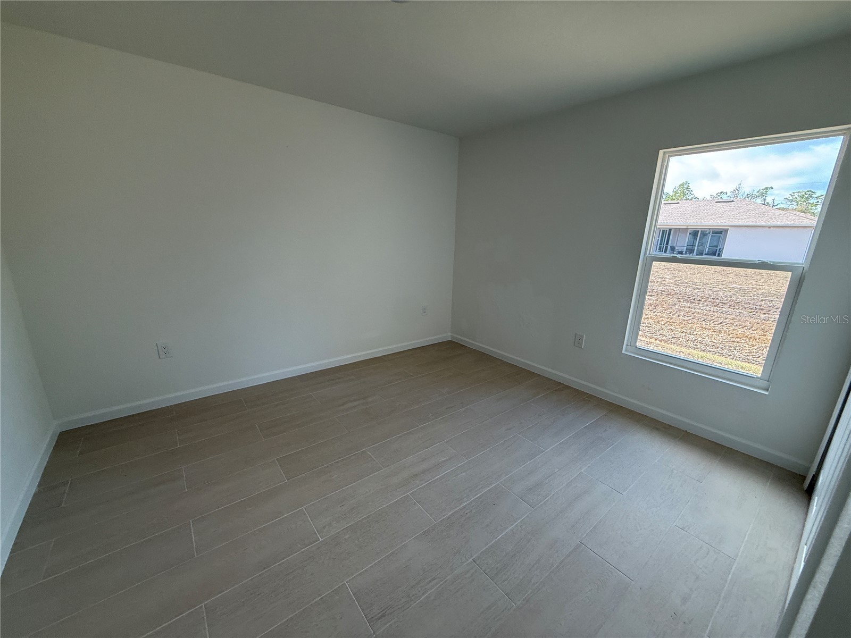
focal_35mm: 14
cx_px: 426
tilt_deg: -15.4
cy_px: 319
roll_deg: -2.1
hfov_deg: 102.1
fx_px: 344
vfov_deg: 85.7
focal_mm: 2.22
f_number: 2.2
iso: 125
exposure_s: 1/99
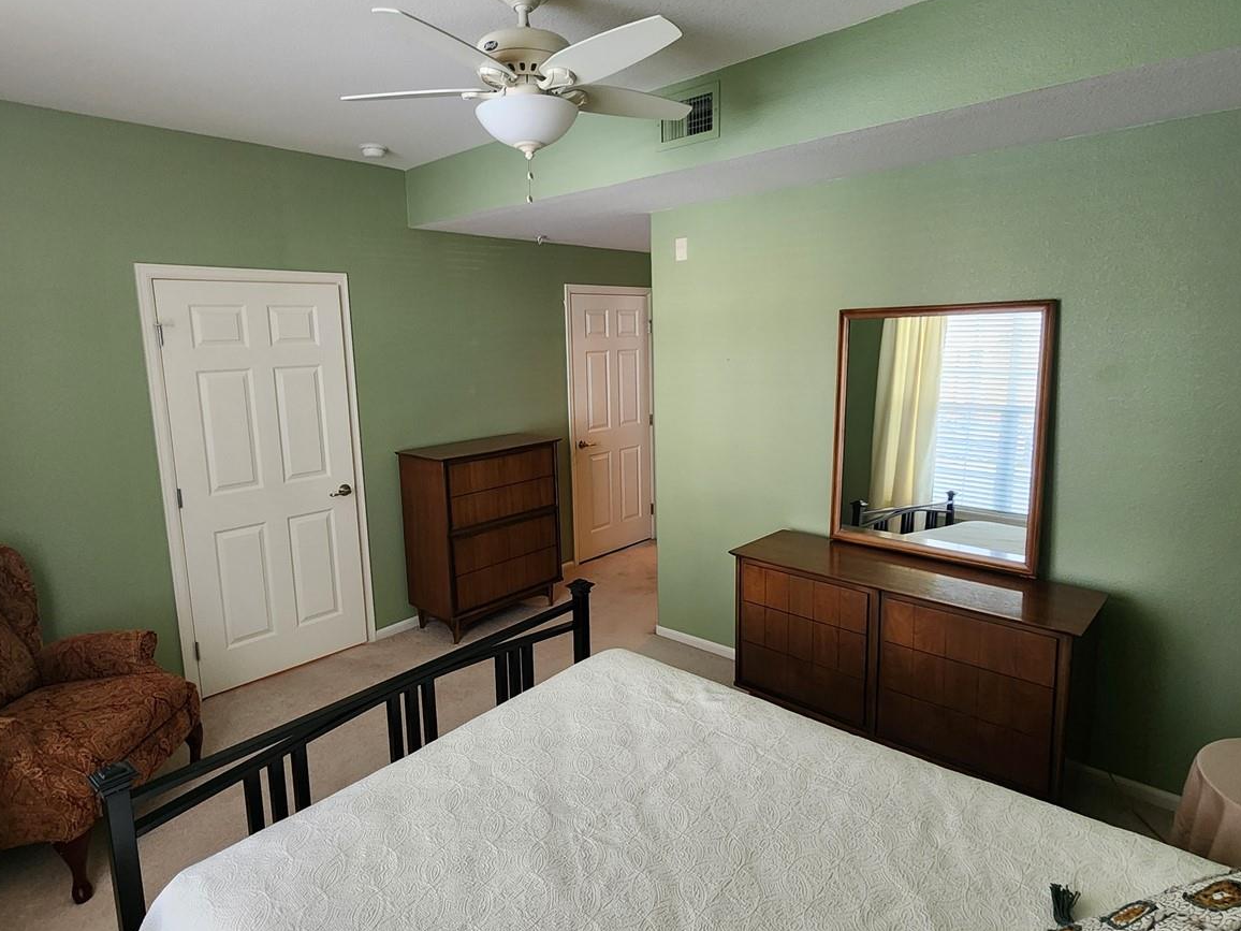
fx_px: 645
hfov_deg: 87.7
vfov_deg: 71.3
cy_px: 410
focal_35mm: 18
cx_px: 610
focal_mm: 2.2
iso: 250
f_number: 2.2
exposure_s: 1/60
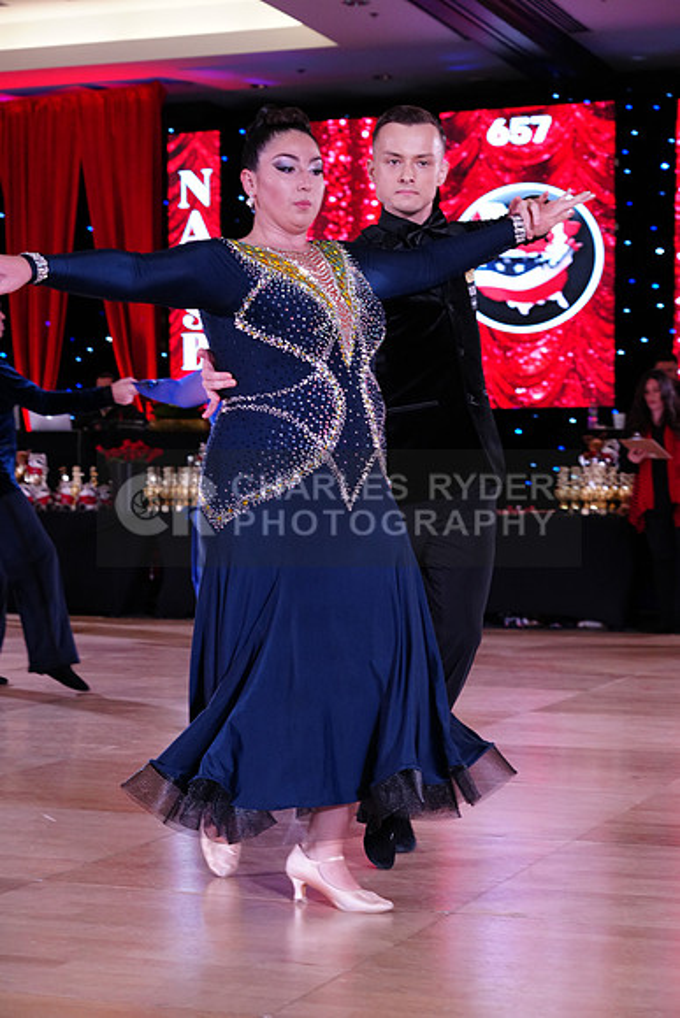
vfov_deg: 28.1
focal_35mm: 72
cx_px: 340
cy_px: 509
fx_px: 2039
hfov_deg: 18.9
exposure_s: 1/250
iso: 2500
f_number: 5
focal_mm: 72
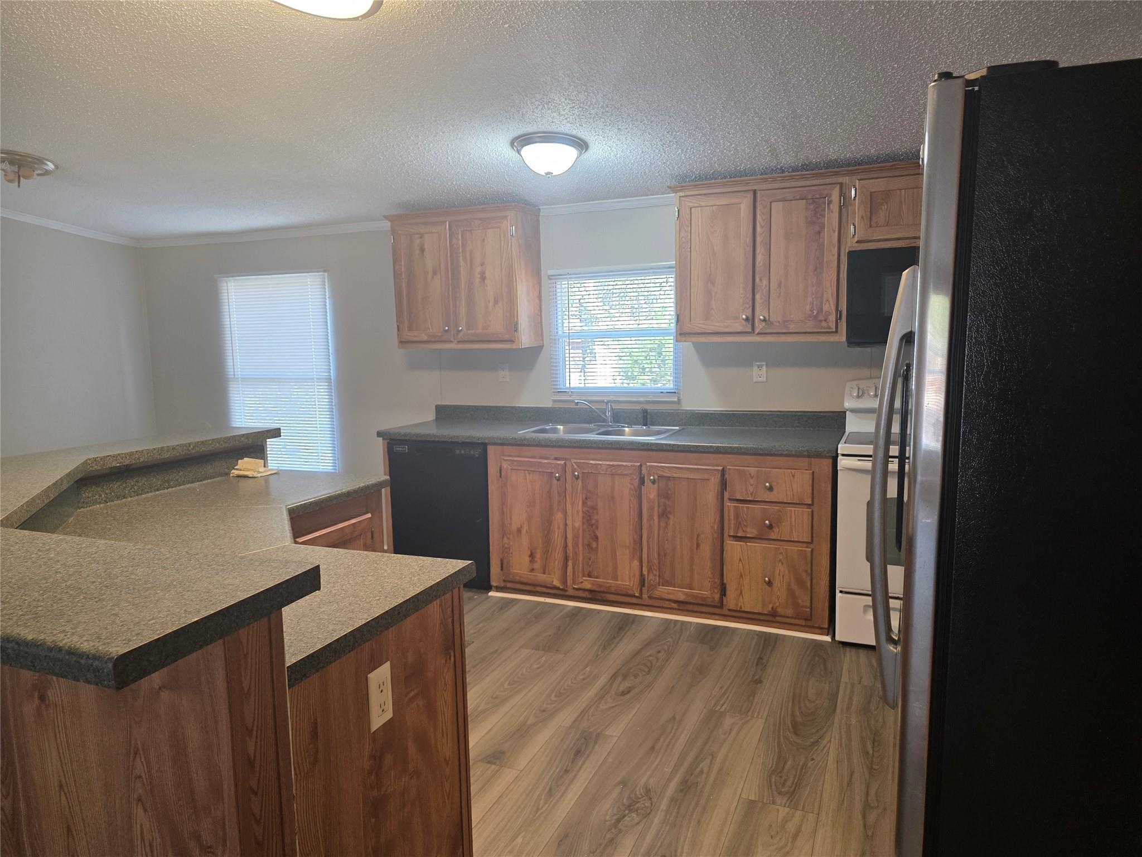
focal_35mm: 23
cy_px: 428
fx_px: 759
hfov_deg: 73.9
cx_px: 571
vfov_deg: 58.9
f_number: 1.7
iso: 250
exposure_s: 1/120
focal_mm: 6.3
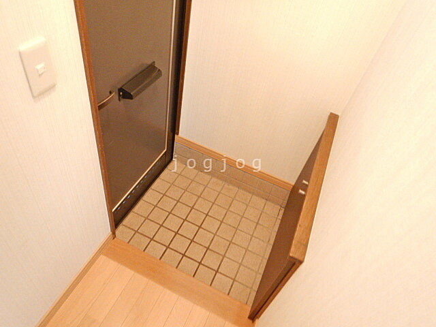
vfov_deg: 56.8
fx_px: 302
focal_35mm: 24
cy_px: 164
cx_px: 218
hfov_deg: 71.6
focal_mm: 4.3
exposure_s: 1/2.5
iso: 200
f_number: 2.8
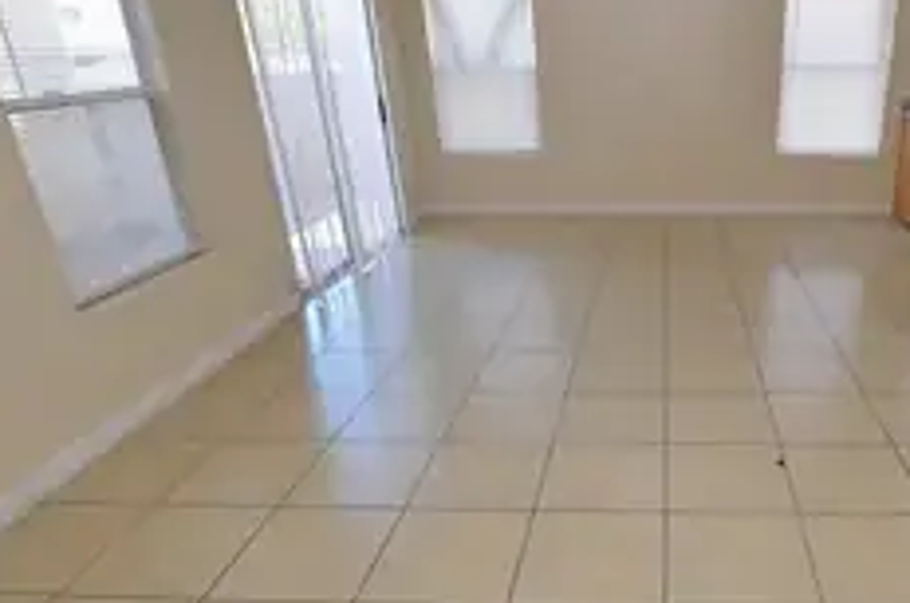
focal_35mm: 26
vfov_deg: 48.9
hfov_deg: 66.6
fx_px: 656
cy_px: 378
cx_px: 642
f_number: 5
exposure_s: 1/100
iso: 400
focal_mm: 10
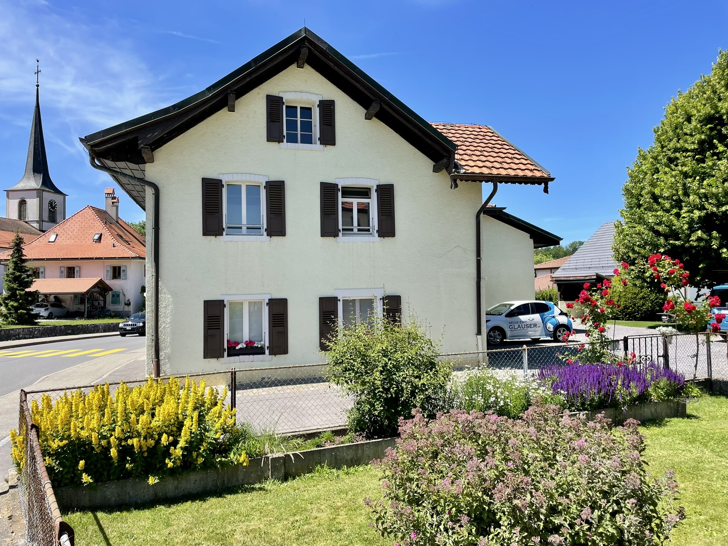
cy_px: 273
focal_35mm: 26
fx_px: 547
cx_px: 364
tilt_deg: +2.8
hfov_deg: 67.3
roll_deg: +1.2
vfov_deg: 53.1
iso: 32
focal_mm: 4.2
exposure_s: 1/2092
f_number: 1.6
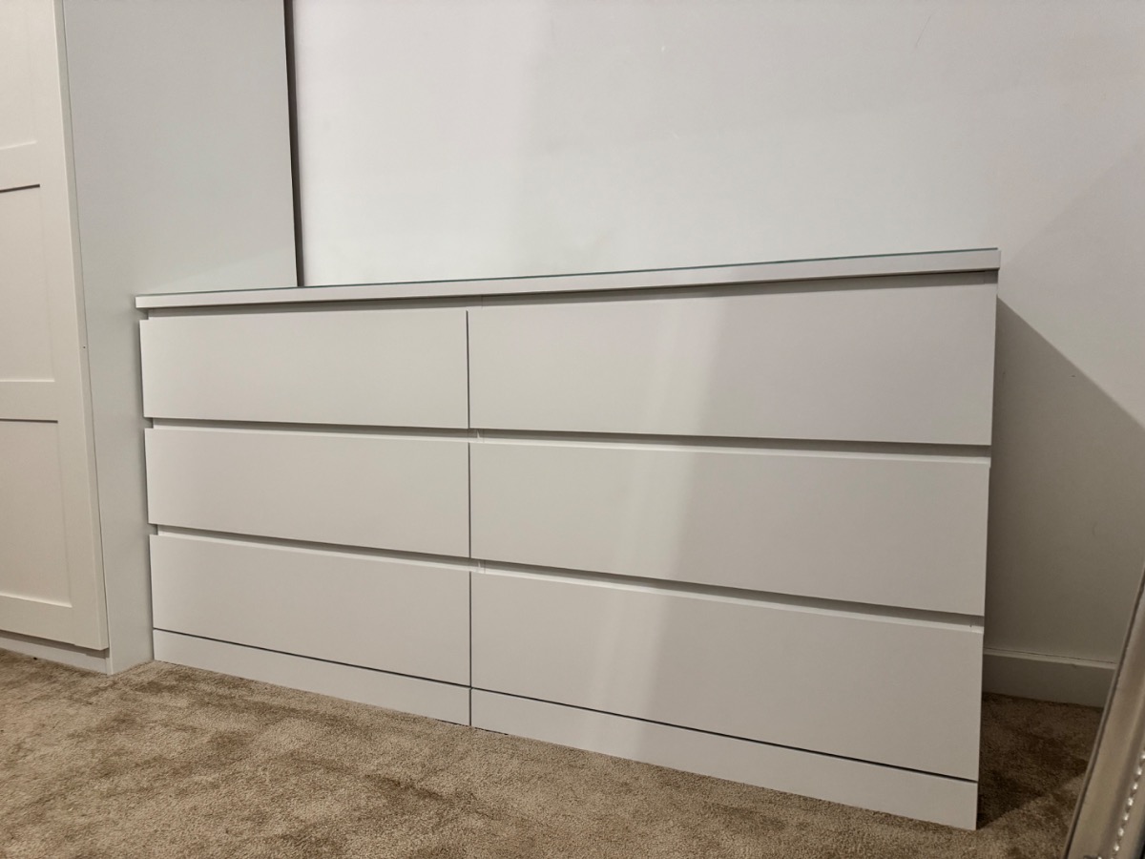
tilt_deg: -5.4
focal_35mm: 24
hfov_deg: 71.6
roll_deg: +2.1
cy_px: 430
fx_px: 794
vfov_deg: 56.8
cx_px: 572
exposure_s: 1/60
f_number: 1.78
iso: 400
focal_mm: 6.76
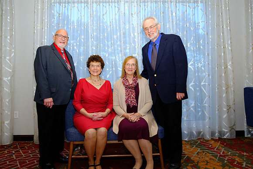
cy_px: 84
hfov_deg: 67.4
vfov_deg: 48.0
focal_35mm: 27
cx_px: 126
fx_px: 190
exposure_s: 1/125
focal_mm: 18
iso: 1600
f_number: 5.6
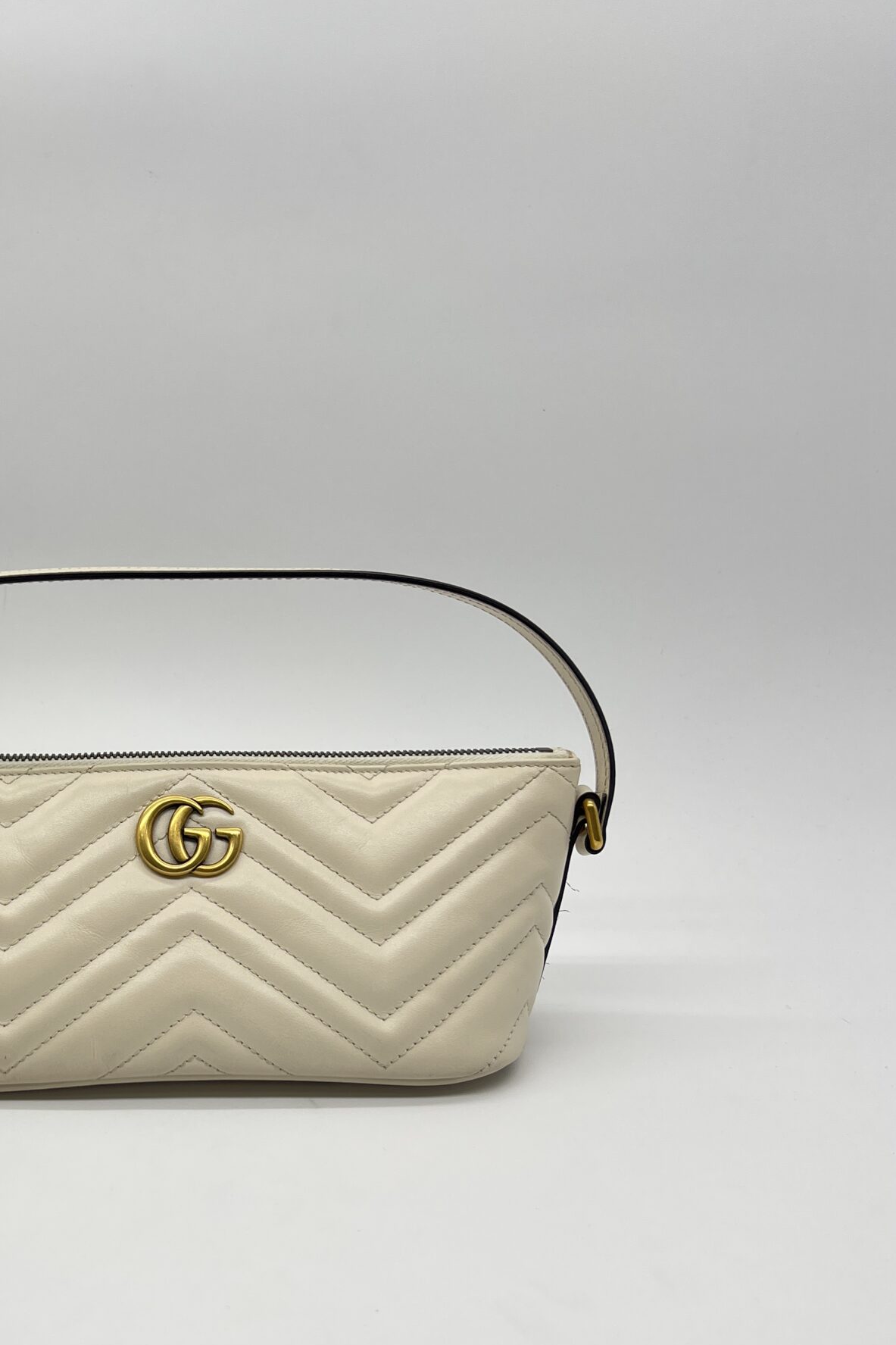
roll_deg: -0.5
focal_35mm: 39
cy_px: 823
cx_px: 194
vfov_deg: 49.2
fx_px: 1456
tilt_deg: -16.0
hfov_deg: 33.3
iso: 40
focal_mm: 5.7
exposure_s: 1/245
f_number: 1.5
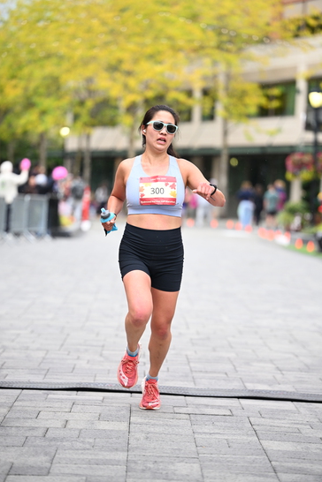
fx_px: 1757
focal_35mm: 131
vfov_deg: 15.6
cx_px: 161
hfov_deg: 10.5
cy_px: 241
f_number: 2.8
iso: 1250
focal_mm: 130
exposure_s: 1/1600
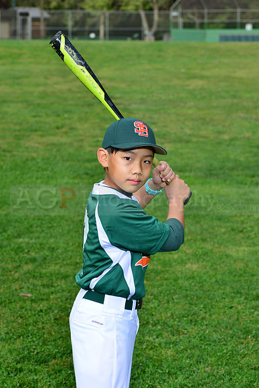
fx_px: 1186
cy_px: 194
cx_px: 130
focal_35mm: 110
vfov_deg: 18.6
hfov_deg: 12.5
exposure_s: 1/200
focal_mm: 110
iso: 200
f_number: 10
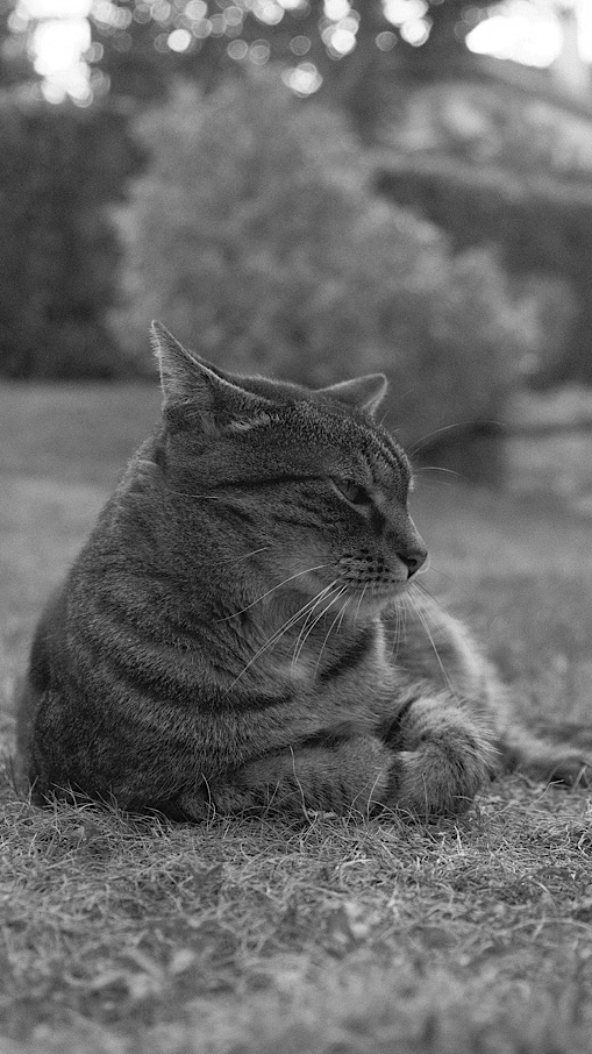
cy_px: 501
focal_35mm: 59
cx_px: 331
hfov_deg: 20.4
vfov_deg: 35.5
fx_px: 1648
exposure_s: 1/1000
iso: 1600
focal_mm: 34.3
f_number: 3.6
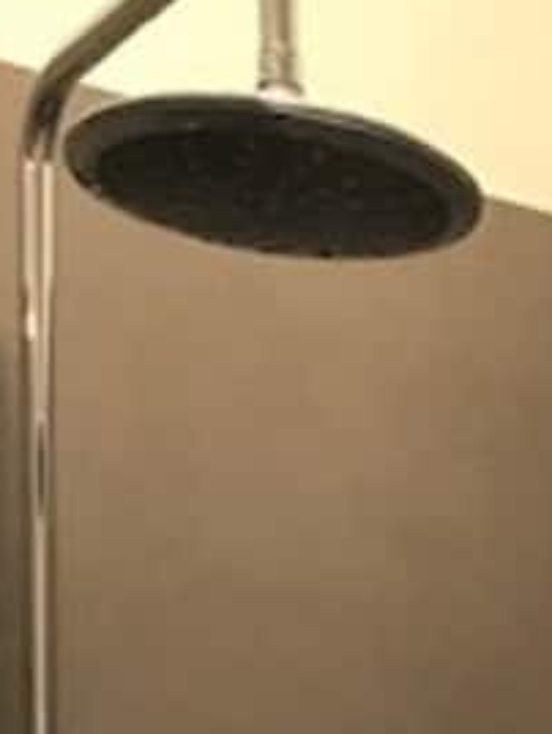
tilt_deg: +3.6
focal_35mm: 125
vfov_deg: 14.6
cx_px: 981
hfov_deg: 11.1
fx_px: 2656
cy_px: 1127
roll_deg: +2.5
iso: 100
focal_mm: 3.99
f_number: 1.8
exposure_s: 1/11
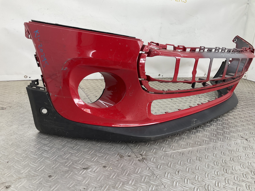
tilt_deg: -17.2
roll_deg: -5.8
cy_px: 96
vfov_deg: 48.2
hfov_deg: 61.7
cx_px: 128
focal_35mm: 29
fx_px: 214
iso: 25
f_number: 1.8
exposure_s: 1/120
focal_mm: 3
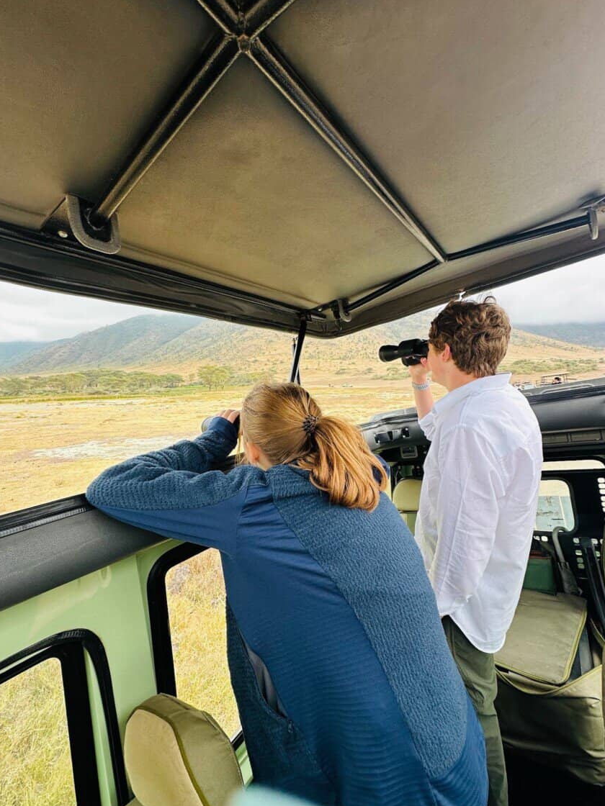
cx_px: 295
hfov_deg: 81.7
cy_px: 416
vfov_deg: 98.1
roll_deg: +1.9
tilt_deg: -4.8
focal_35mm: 15
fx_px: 350
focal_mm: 2.22
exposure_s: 1/99
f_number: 2.2
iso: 64
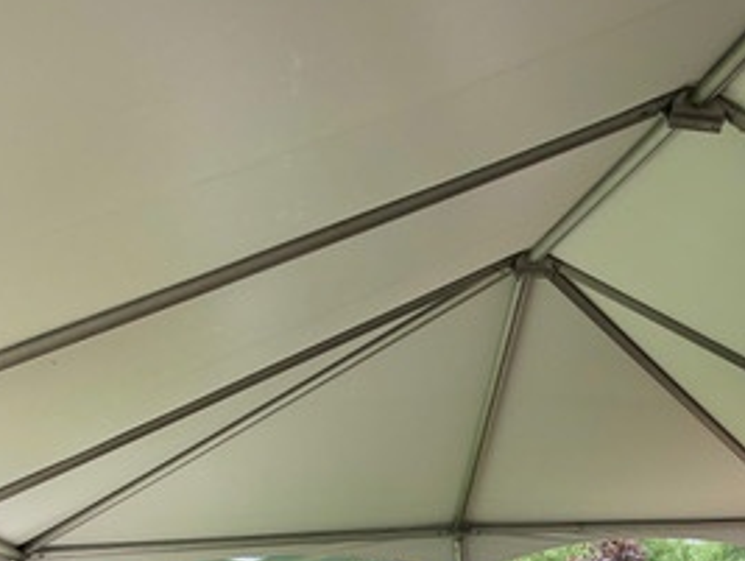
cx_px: 812
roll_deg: +1.8
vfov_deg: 20.8
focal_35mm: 67
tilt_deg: -0.9
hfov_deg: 26.7
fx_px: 1444
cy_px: 639
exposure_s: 1/120
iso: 25
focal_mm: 3.99
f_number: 1.8
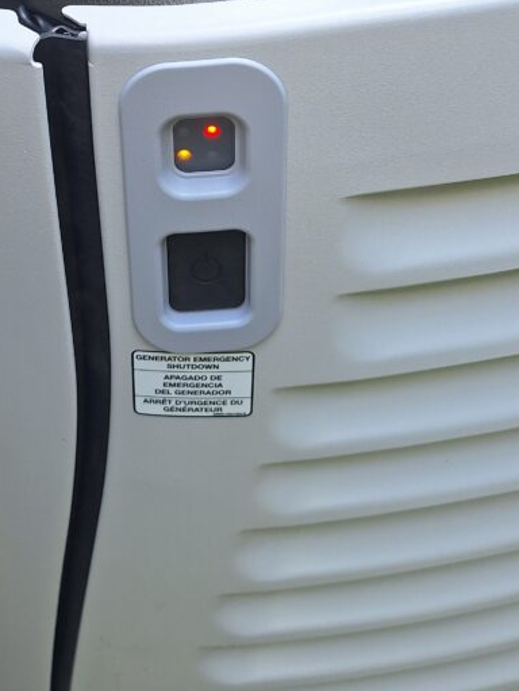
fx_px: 920
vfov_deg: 38.7
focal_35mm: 46
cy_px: 82
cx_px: 230
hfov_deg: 31.5
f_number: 1.8
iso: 40
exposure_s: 1/331
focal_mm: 5.54
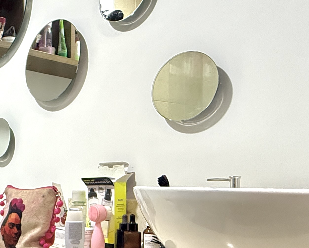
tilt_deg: +0.1
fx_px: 402
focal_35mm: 44
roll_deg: -0.7
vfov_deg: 33.5
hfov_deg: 35.5
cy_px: 186
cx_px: -36
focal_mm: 2.22
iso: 640
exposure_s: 1/60
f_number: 2.2
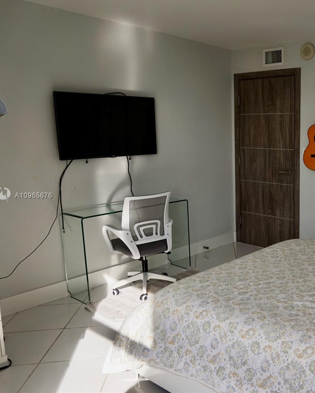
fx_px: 396
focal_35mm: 34
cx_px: 291
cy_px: 196
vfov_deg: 52.8
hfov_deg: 39.8
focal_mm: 16
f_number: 4.5
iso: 100
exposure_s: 1/200
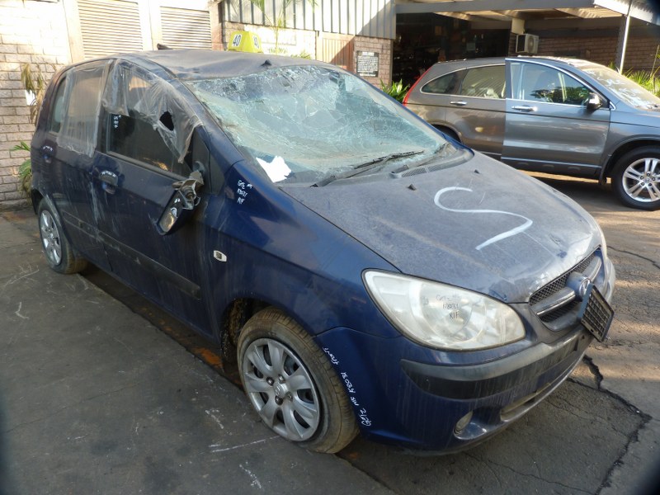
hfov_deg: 69.4
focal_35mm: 25
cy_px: 248
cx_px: 330
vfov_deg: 54.9
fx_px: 477
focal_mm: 4.5
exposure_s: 1/60
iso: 80
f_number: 2.8
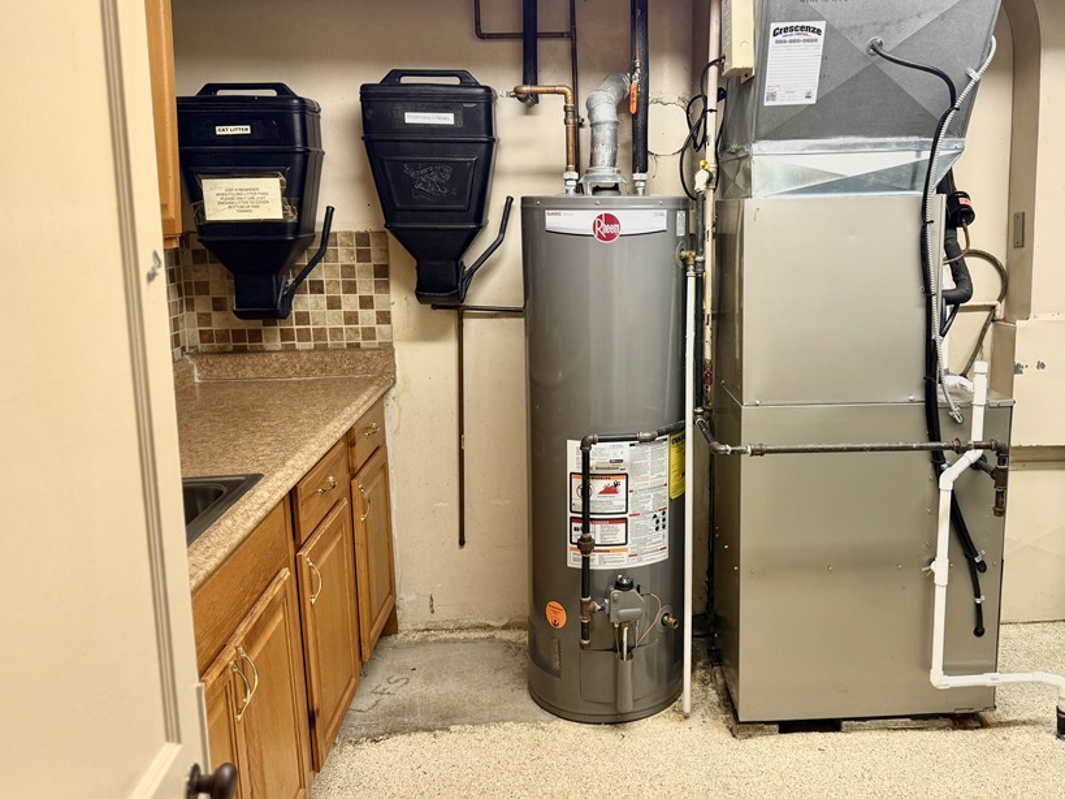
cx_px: 646
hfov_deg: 59.4
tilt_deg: -9.1
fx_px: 923
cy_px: 367
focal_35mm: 30
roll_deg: -0.2
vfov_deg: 46.7
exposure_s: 1/120
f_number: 1.78
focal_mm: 6.76
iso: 160
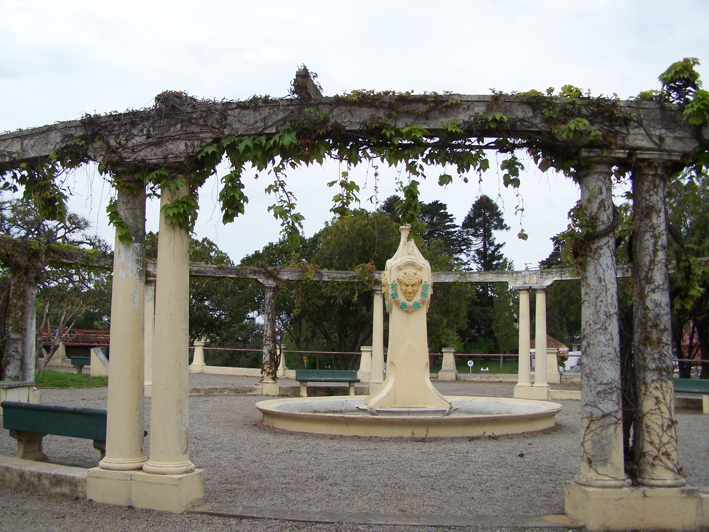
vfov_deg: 37.7
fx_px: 778
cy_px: 266
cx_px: 354
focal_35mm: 38
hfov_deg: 49.0
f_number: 4
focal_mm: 6.3
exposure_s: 1/640
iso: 80
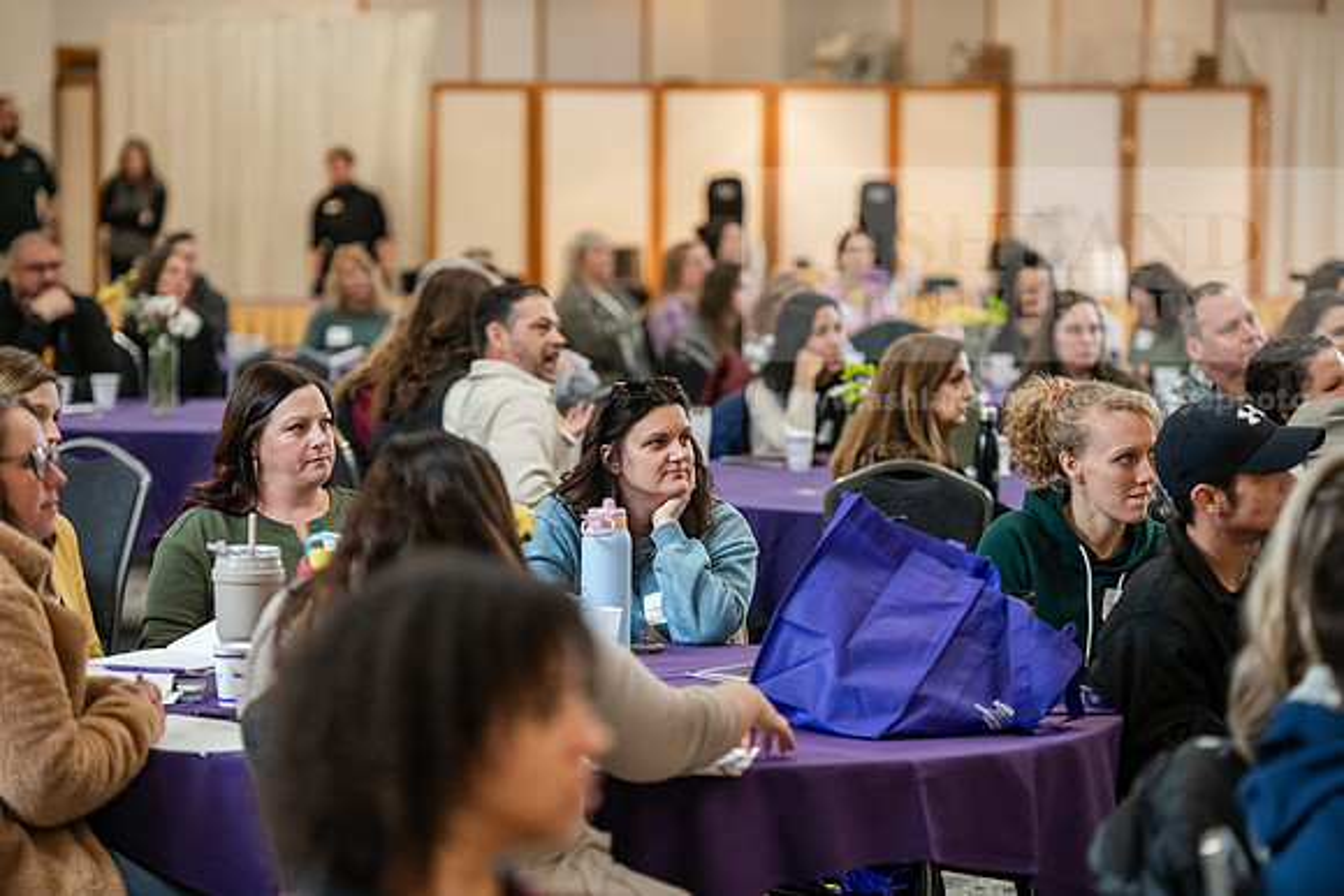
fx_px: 4668
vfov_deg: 11.0
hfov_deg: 16.4
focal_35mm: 125
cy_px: 448
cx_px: 672
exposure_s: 1/200
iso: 1600
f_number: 3.2
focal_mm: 125
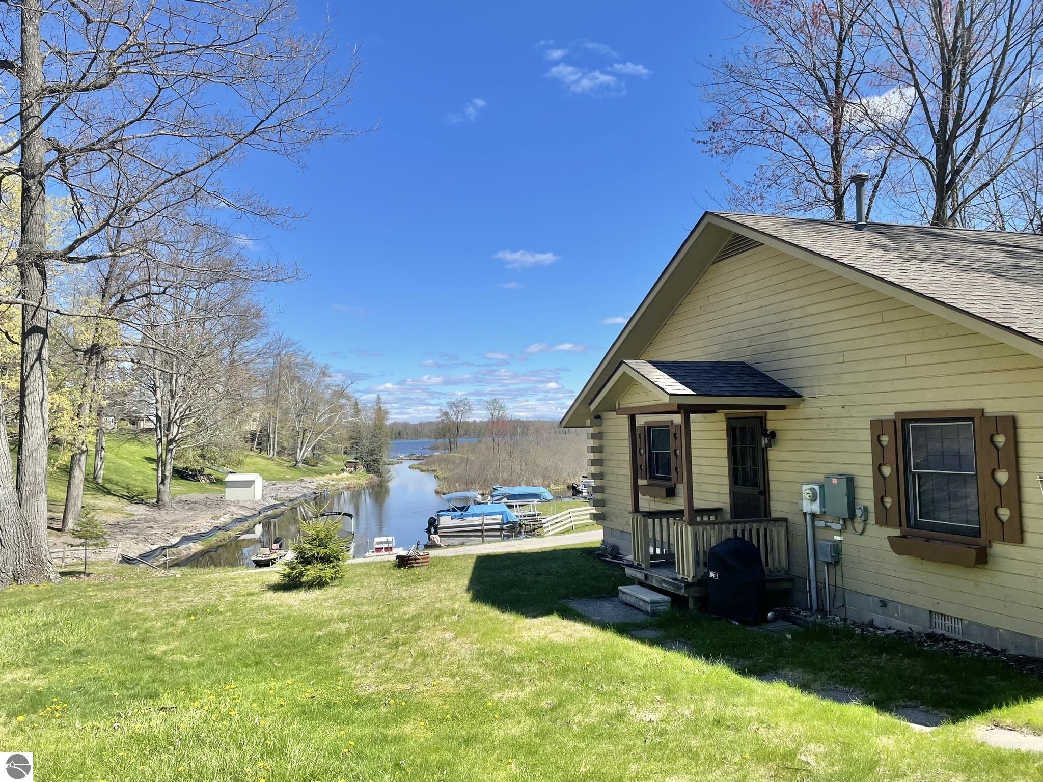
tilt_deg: +3.4
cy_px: 391
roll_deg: +2.1
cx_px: 522
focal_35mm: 26
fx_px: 783
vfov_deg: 53.1
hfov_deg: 67.3
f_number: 1.6
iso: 32
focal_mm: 4.2
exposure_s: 1/2564
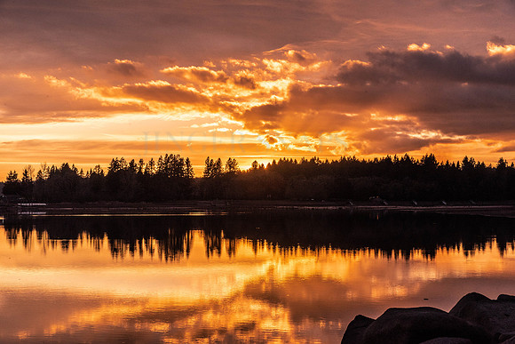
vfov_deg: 17.5
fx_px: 1116
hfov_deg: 26.0
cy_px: 172
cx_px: 258
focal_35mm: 78
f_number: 16
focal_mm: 78
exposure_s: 1/320
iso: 800
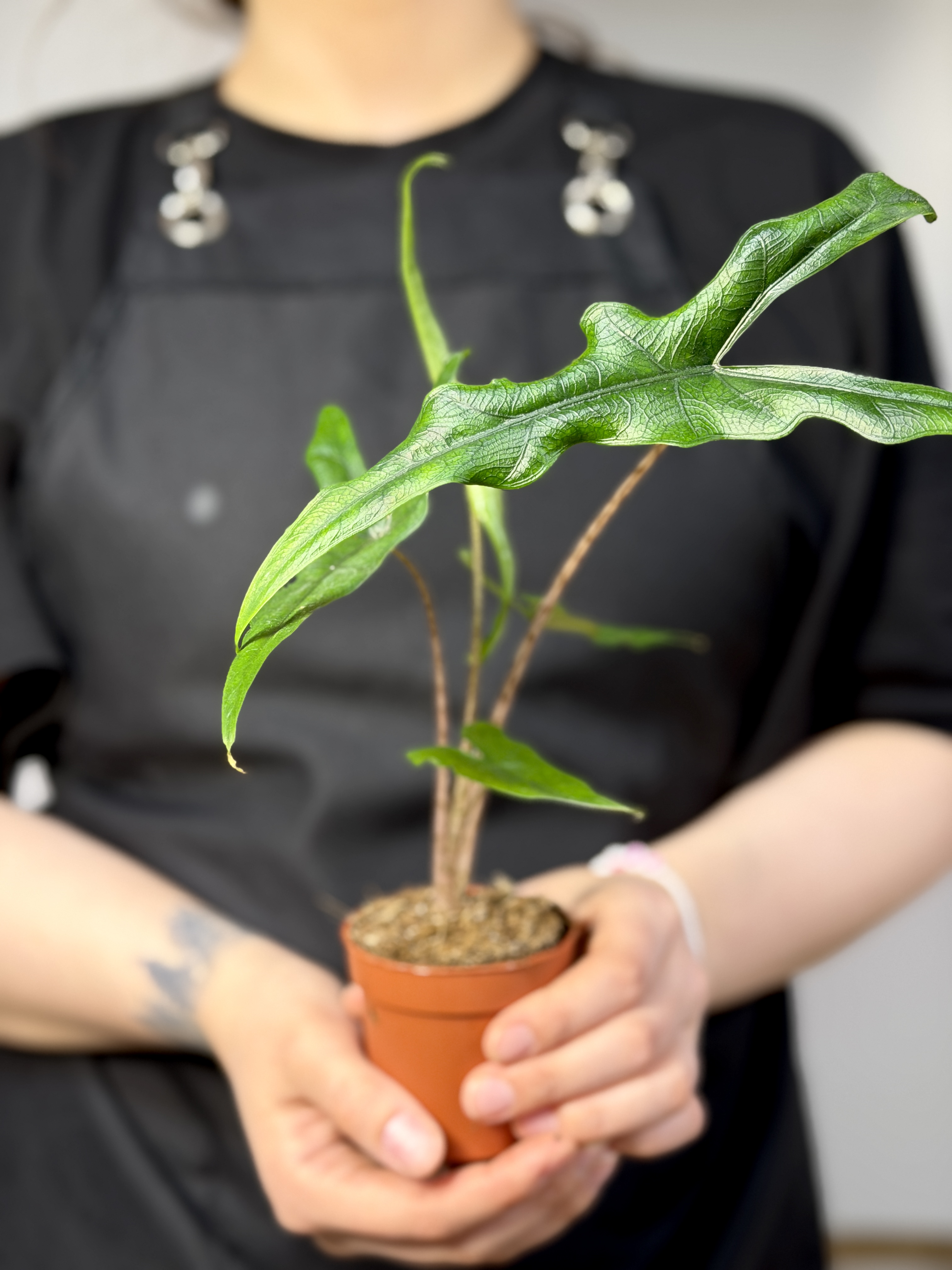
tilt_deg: -7.5
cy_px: 635
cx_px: 476
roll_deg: -0.9
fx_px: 1760
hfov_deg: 30.3
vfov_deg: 39.7
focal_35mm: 48
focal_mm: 6.76
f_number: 1.78
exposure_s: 1/50
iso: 80
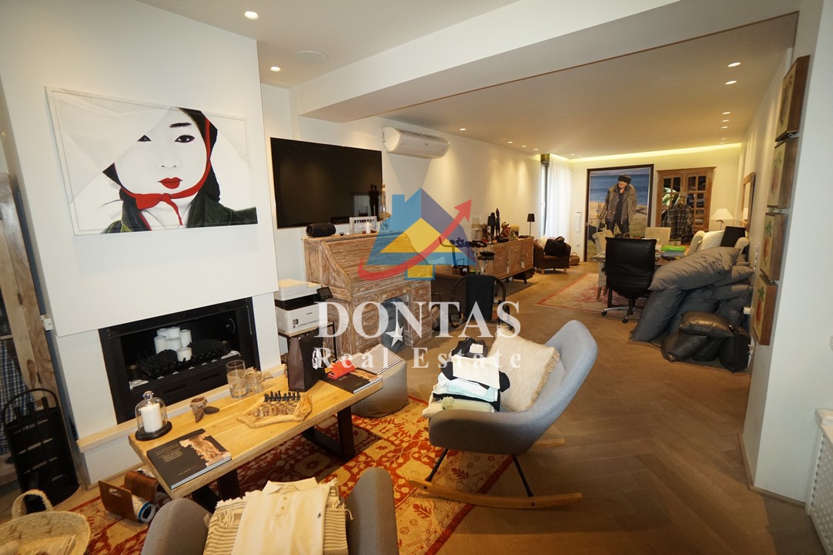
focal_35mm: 15
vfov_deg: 77.3
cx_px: 416
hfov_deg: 100.4
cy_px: 278
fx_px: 347
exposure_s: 1/60
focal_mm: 10
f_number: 5
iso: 1250
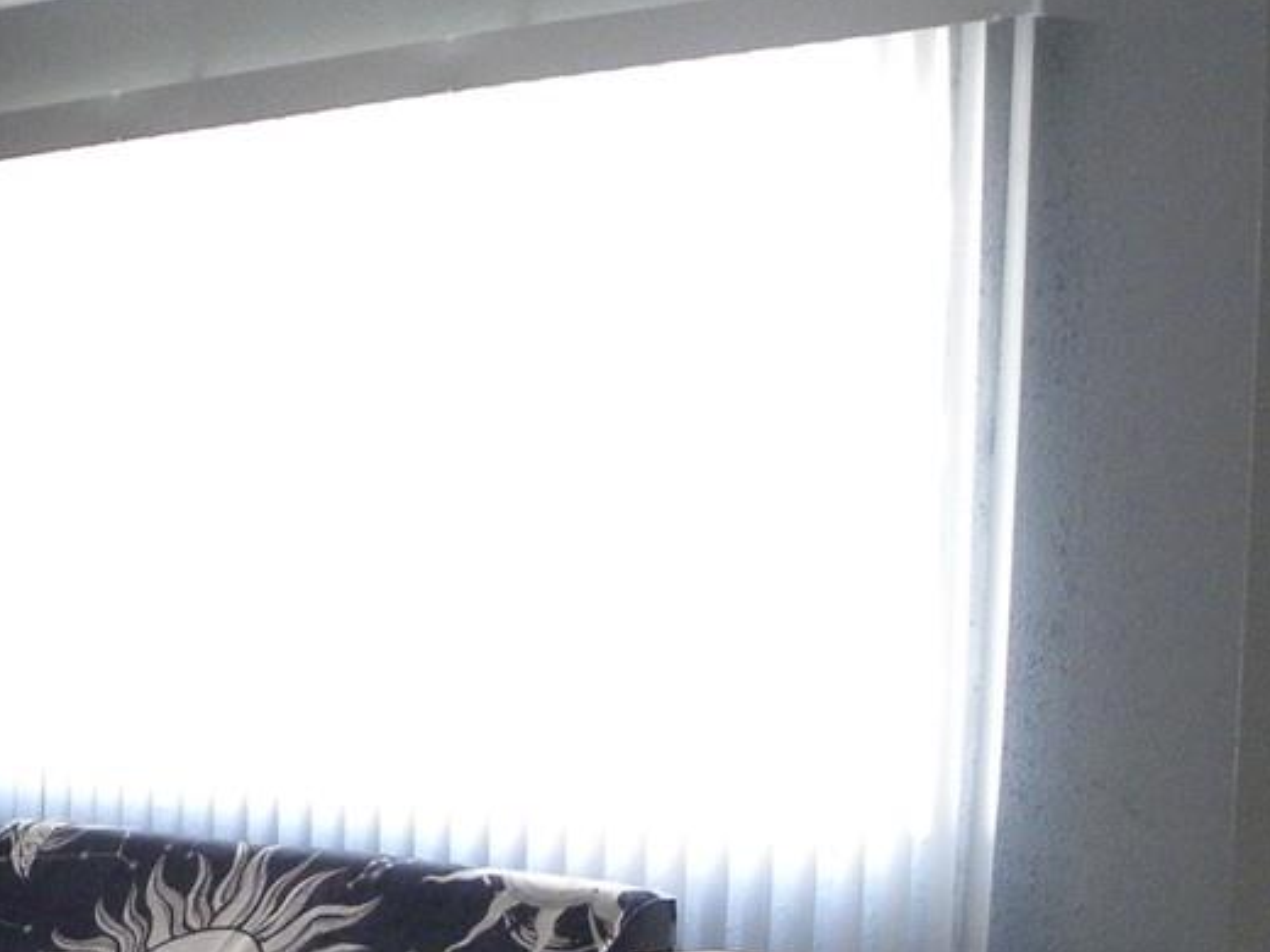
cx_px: -46
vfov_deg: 17.9
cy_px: 981
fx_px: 2935
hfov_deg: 23.3
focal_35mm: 80
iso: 357
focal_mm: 4.6
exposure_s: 1/61
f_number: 2.8
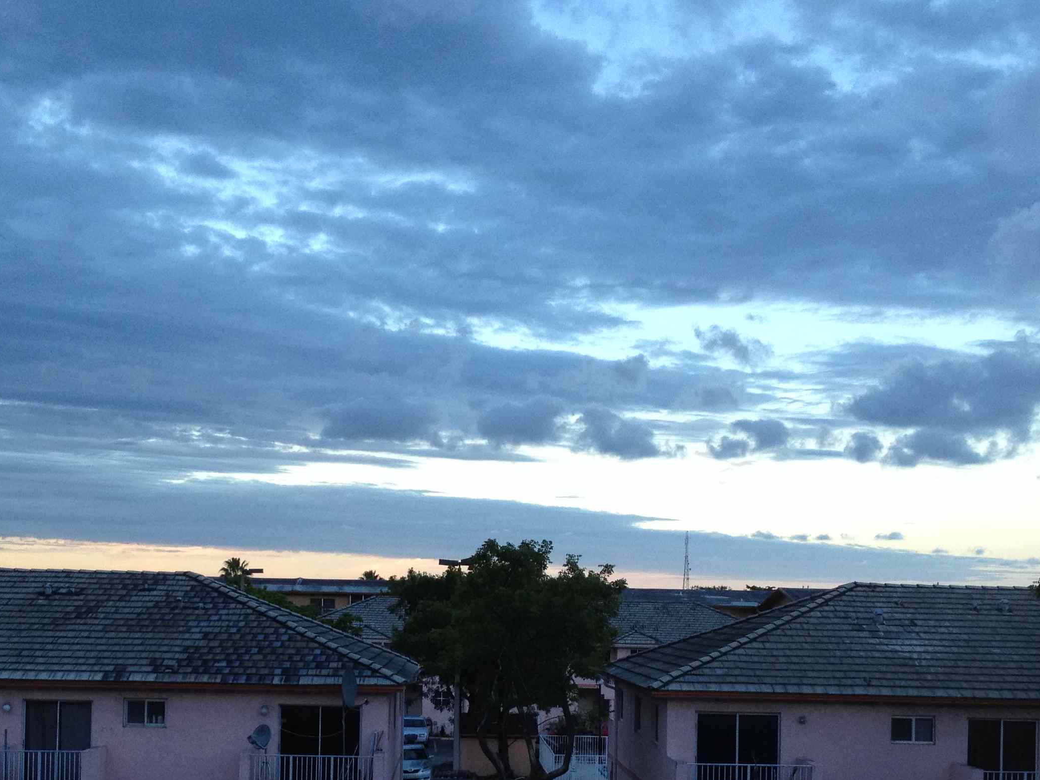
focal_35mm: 55
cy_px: 605
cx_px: 443
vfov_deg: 26.2
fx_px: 1653
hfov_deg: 34.9
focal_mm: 4.28
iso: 100
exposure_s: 1/120
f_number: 2.4
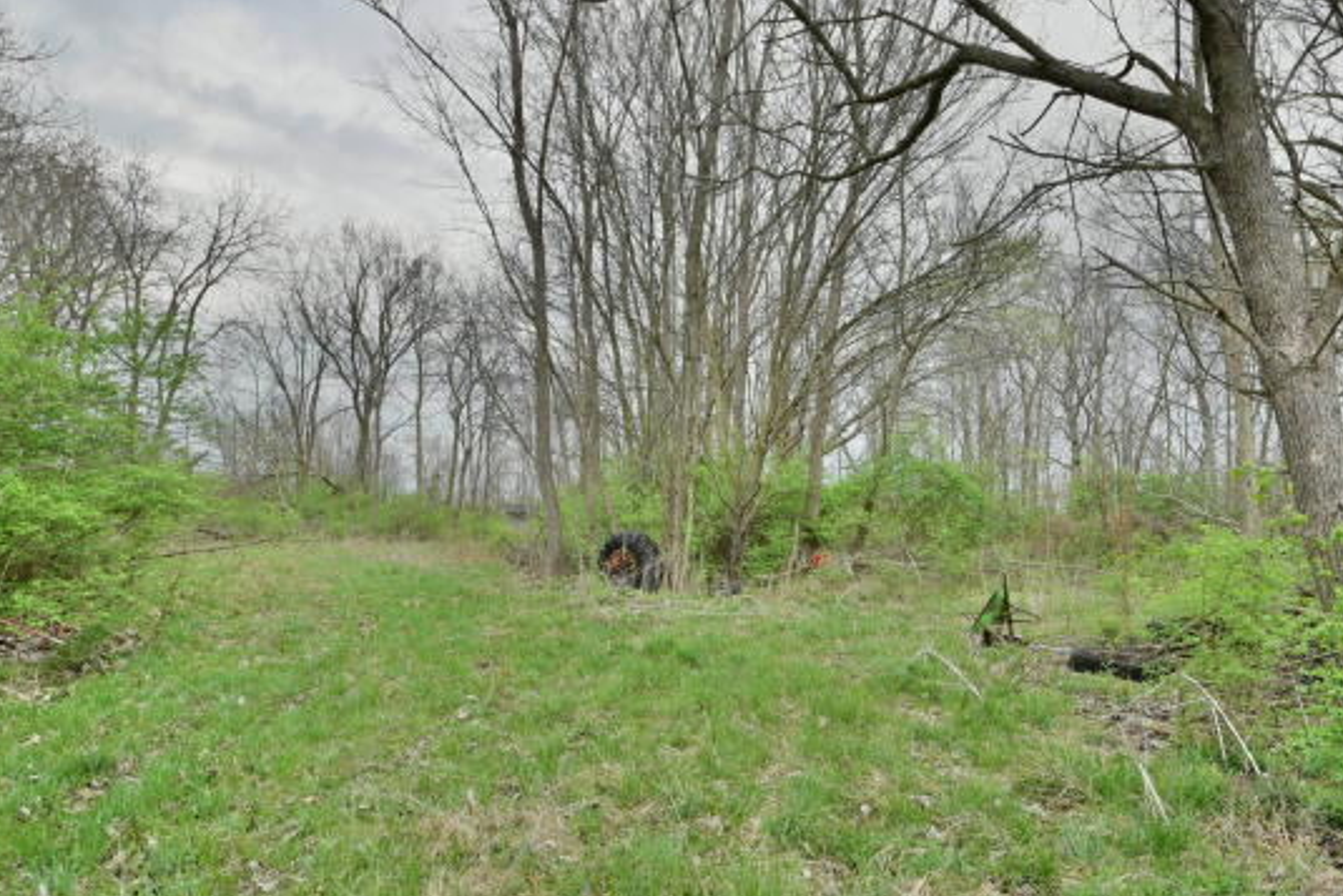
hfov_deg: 80.8
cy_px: 520
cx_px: 757
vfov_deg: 59.2
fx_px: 784
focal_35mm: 21
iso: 100
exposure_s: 1/100
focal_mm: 10
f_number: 10
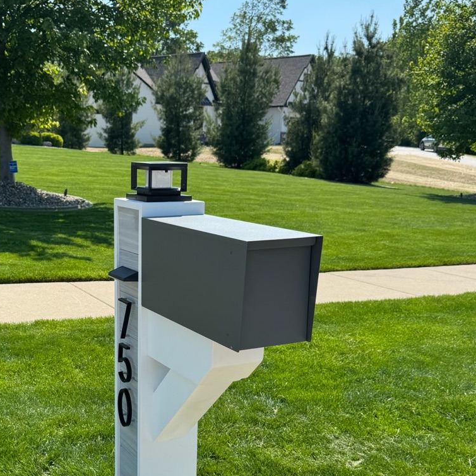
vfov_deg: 37.0
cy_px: 331
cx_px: 148
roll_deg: -0.5
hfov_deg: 37.0
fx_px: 700
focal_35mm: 45
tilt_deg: -15.6
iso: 80
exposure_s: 1/2959
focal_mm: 6.76
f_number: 1.78
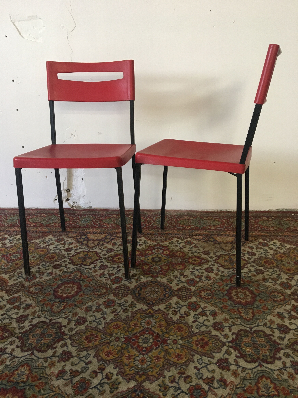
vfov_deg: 61.7
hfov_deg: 48.2
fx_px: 333
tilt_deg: -19.4
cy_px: 199
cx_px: 149
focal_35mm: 29
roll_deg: +1.8
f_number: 2.2
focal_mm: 4.15
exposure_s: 1/17
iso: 200
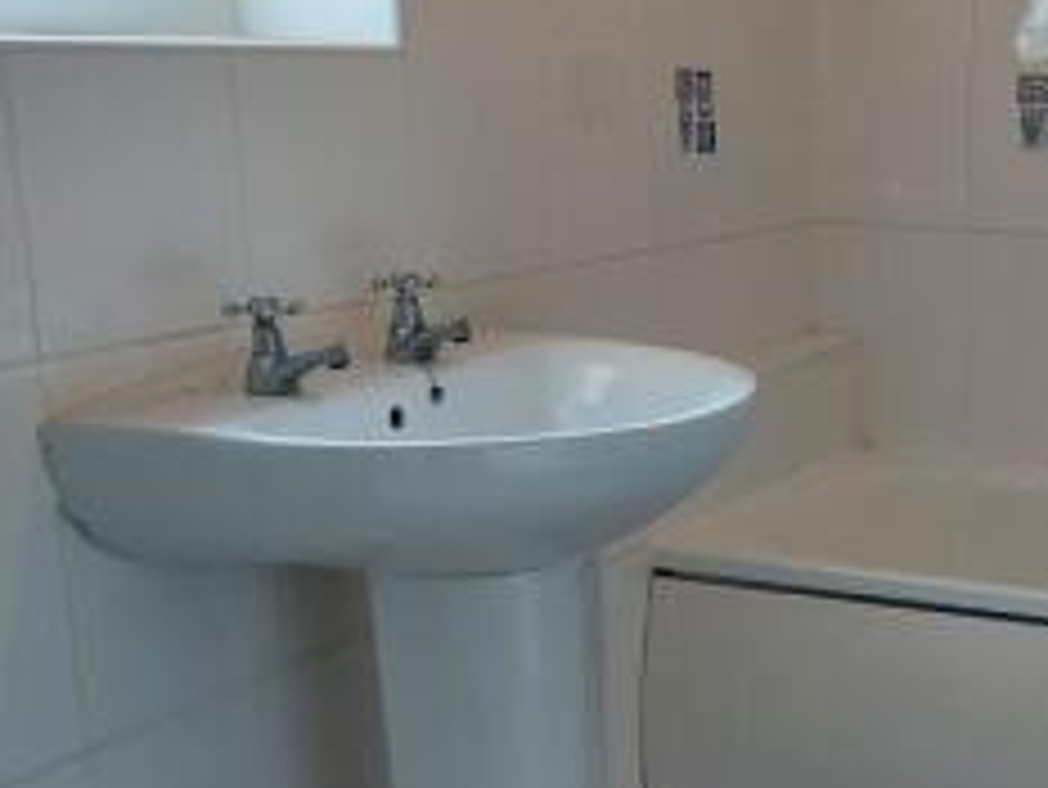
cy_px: 687
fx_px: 1817
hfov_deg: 30.7
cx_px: 951
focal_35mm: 60
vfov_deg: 23.9
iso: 160
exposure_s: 1/50
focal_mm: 5.23
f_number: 1.8
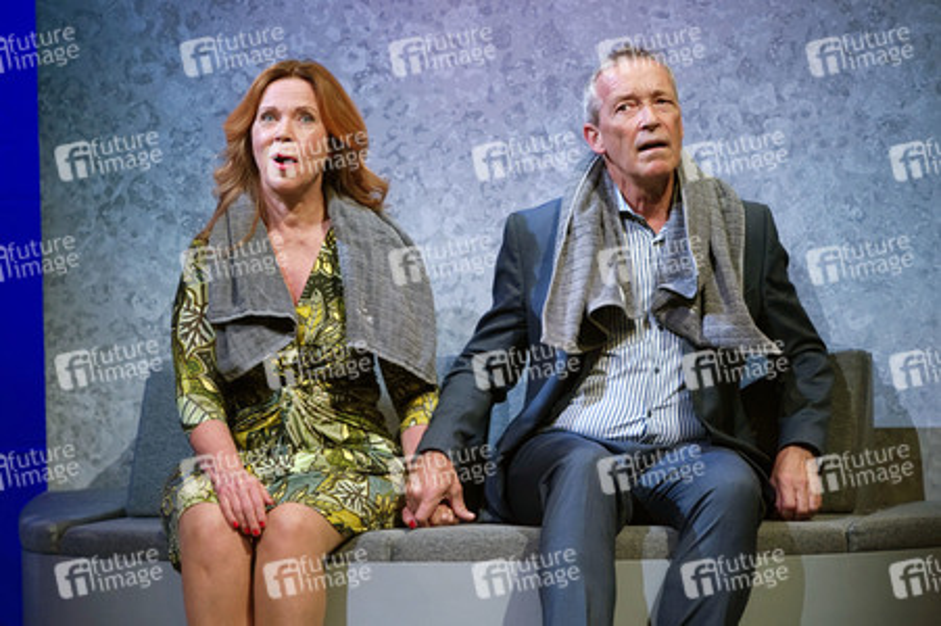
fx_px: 4440
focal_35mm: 170
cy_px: 313
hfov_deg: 12.1
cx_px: 470
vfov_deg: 8.1
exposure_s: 1/250
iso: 2000
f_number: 5.6
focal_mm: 170
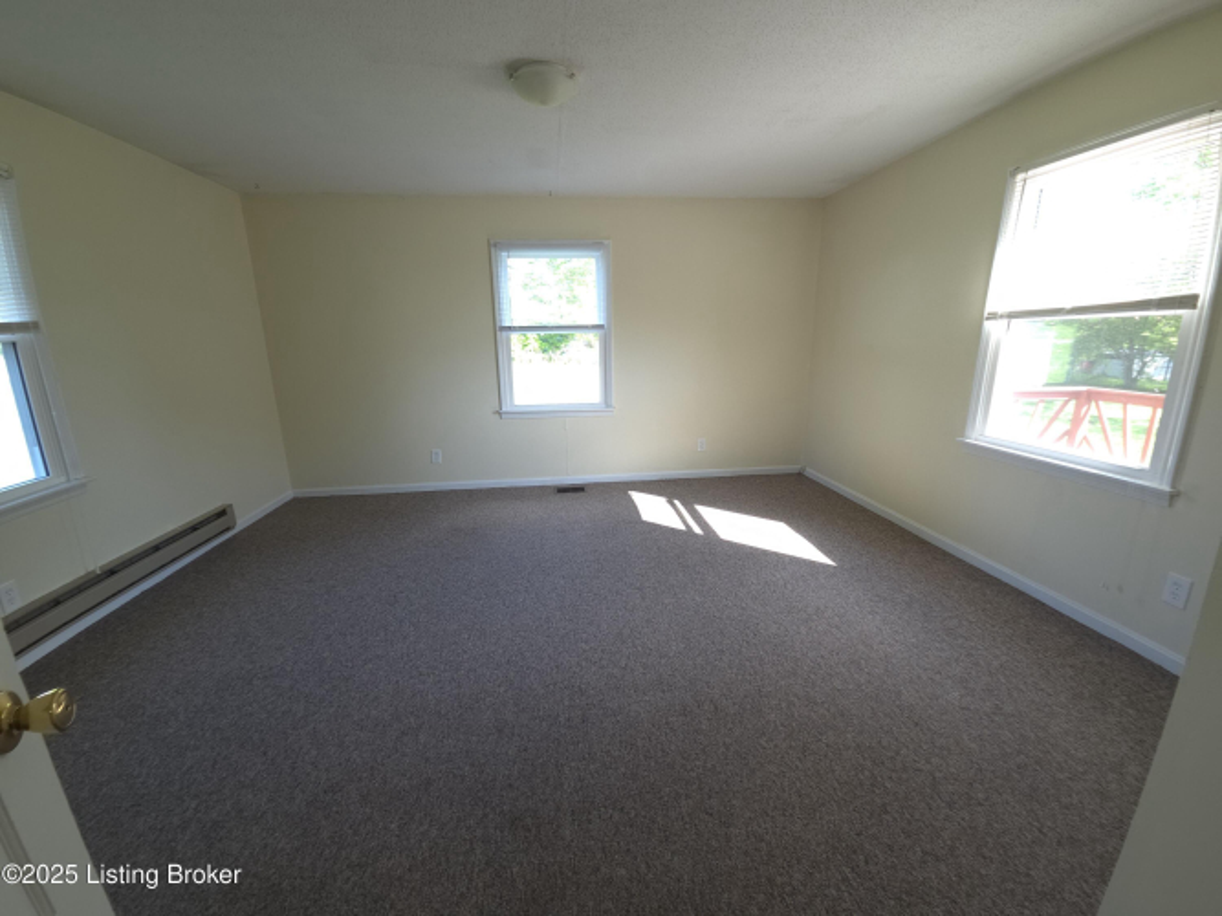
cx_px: 611
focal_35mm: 13
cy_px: 458
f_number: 2.2
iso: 50
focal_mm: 2.2
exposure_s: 1/30
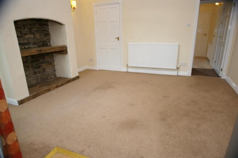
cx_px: 119
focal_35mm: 21
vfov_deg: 59.4
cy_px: 79
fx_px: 139
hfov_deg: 81.3
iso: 200
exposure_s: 1/20
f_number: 2.8
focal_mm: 14
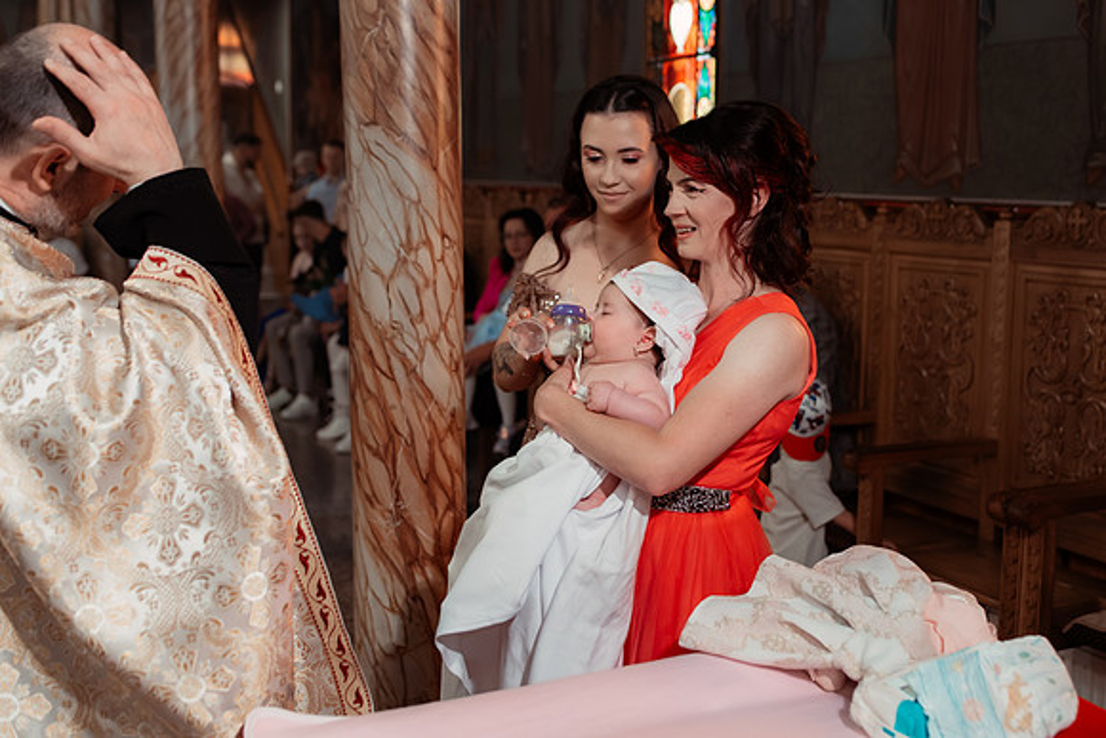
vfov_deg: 31.9
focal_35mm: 42
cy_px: 331
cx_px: 645
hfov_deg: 46.3
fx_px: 1289
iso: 1600
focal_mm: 35
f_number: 2.8
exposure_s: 1/250
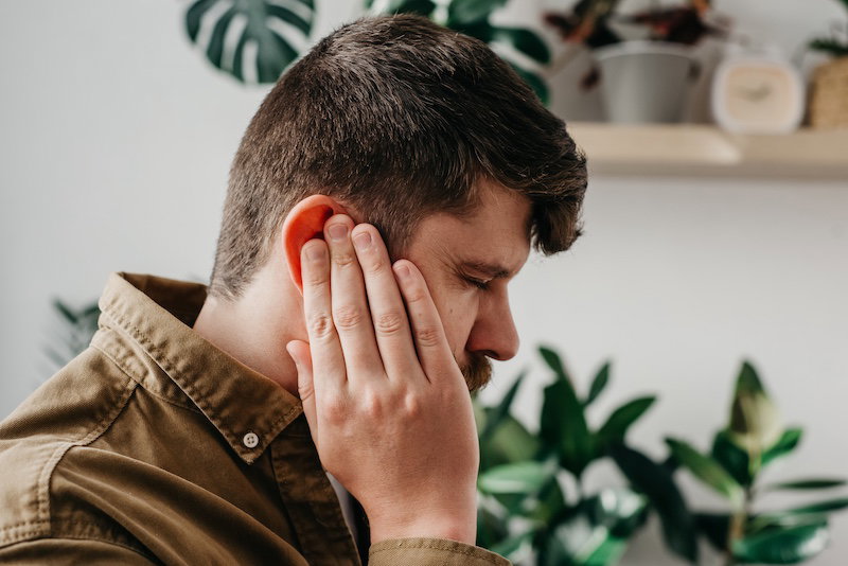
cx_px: 424
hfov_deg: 39.6
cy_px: 283
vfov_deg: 27.0
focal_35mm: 50
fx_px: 1178
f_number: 4
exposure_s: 1/160
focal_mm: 50
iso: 100
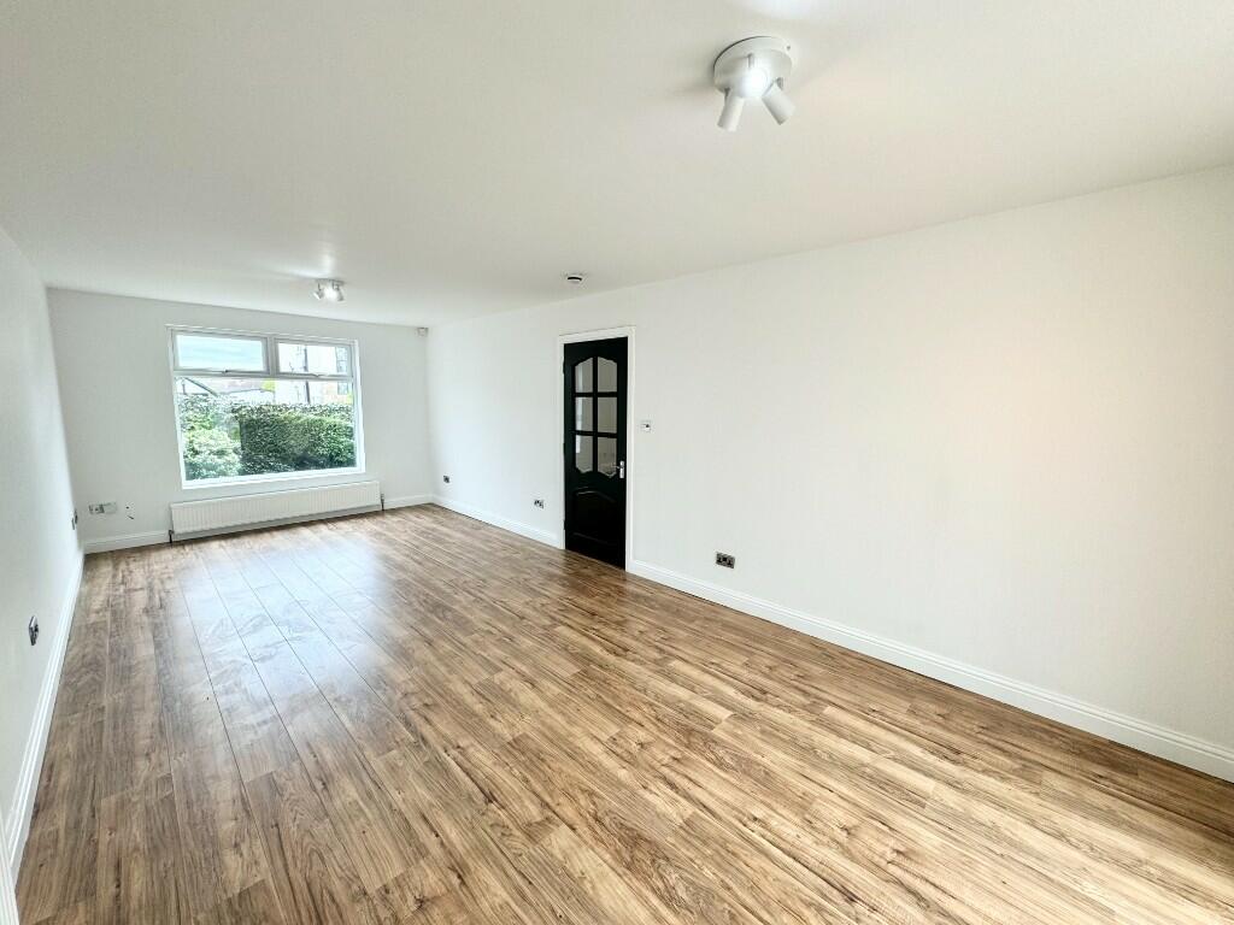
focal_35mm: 14
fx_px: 499
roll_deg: -0.9
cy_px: 462
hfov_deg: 102.1
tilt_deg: -7.3
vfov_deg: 85.7
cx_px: 617
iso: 50
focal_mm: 2.22
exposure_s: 1/100
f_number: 2.2
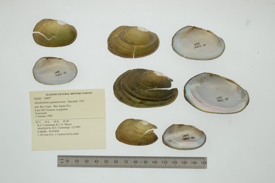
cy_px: 92
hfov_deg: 33.4
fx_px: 458
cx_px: 138
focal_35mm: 60
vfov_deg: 22.6
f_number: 32
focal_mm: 60
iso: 100
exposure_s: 1/10
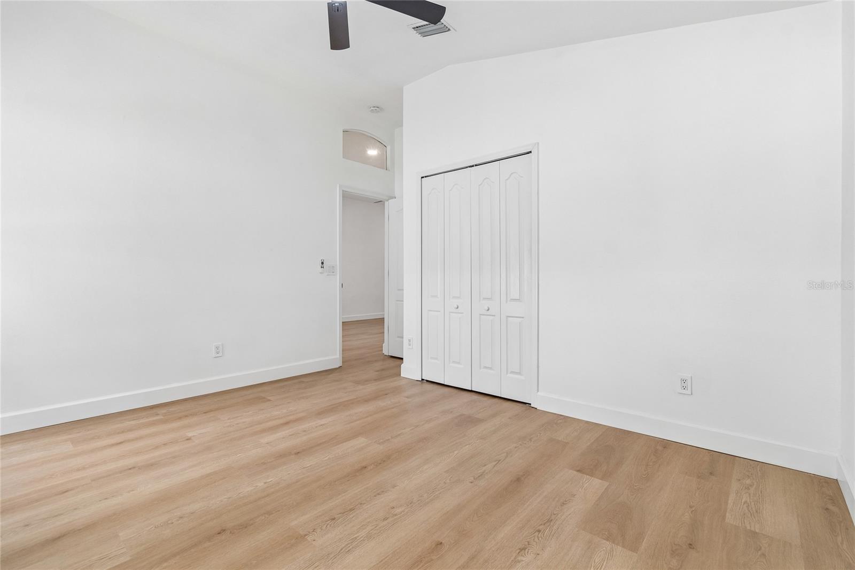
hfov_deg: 100.4
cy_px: 285
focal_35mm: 15
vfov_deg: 77.3
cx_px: 428
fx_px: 356
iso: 100
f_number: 7.1
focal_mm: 10
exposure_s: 1/13
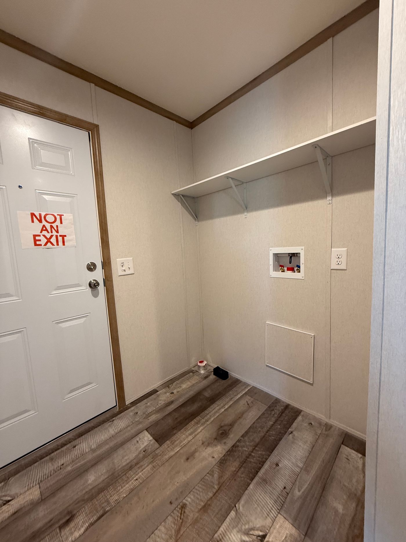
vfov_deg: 102.1
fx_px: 219
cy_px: 271
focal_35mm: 14
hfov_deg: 85.7
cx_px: 203
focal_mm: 2.22
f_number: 2.2
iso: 200
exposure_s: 1/60
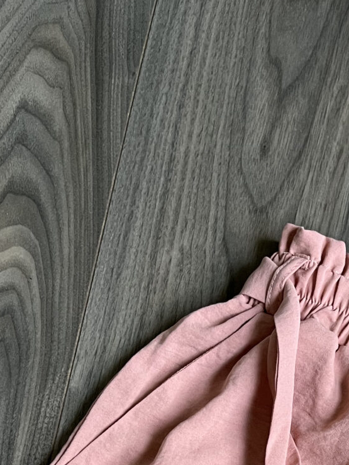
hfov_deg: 19.6
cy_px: 624
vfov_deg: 23.5
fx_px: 968
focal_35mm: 72
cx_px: 385
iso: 125
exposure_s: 1/63
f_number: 1.6
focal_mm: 5.1
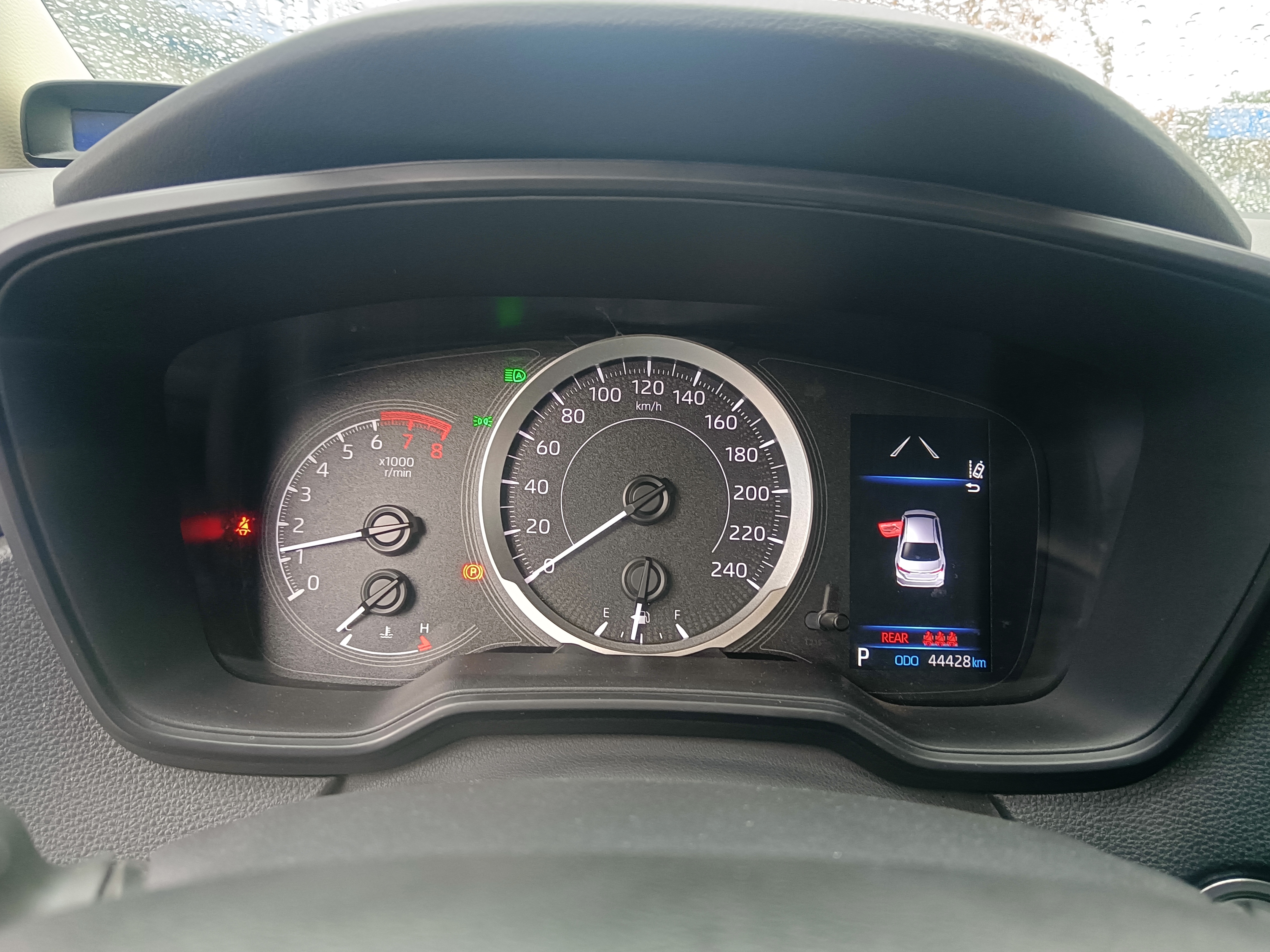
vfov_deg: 51.4
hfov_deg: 65.3
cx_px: 635
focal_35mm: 27
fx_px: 991
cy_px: 476
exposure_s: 1/50
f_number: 1.9
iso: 772
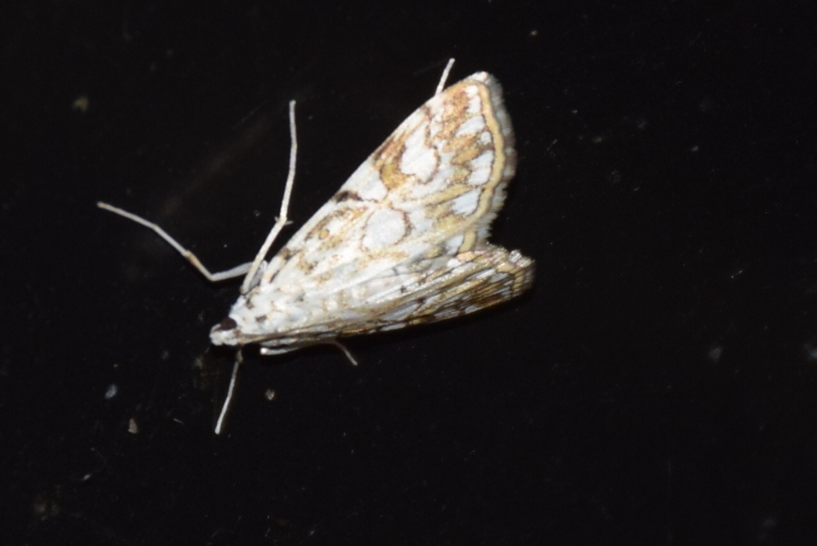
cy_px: 273
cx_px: 408
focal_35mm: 210
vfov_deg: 6.6
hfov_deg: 9.8
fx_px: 4770
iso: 320
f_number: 5.6
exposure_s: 1/60
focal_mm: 140
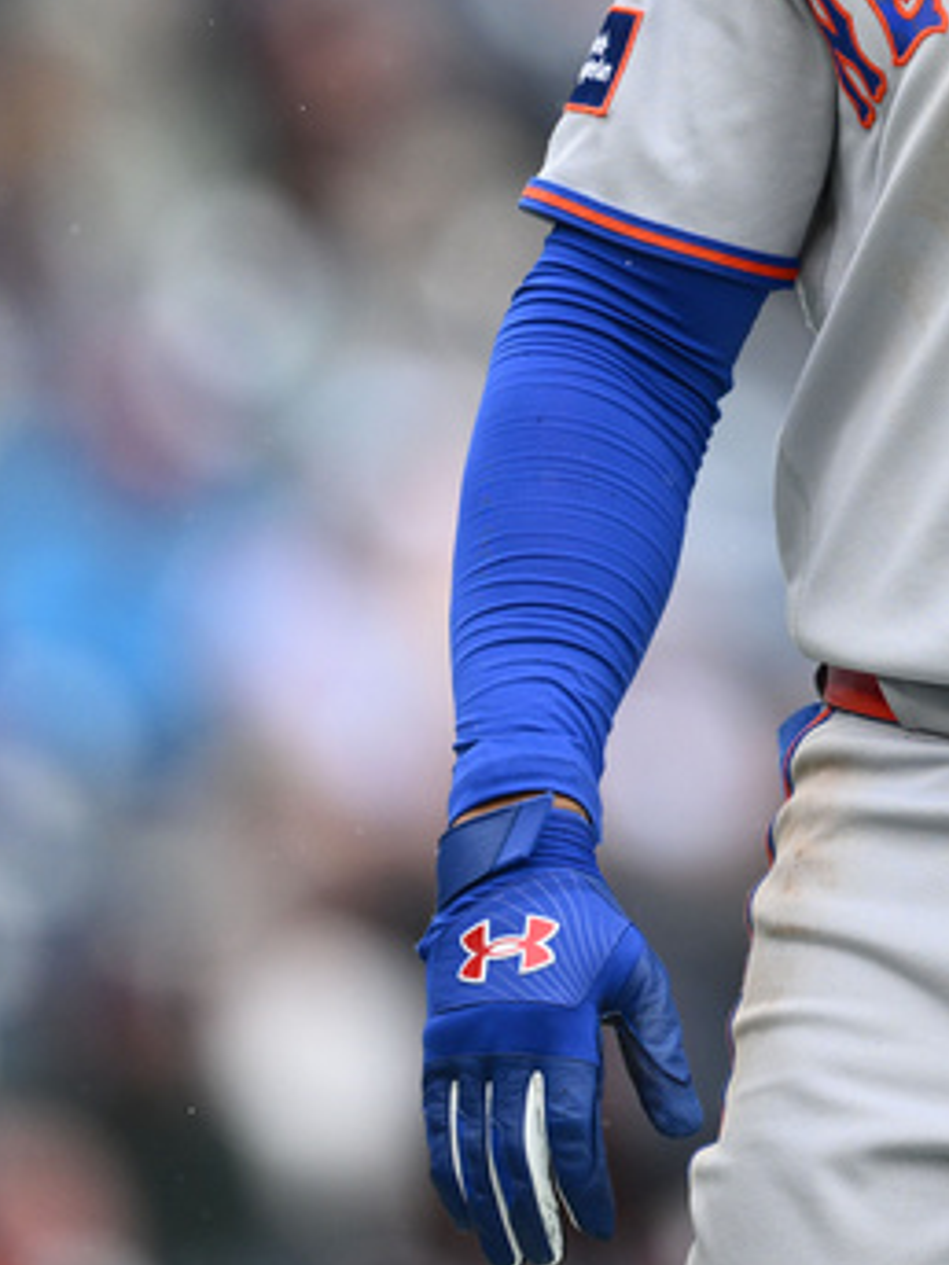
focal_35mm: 1143
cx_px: 1126
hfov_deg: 1.3
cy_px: 88
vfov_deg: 1.7
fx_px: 41781
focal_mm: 400
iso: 800
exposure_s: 1/3200
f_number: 2.8
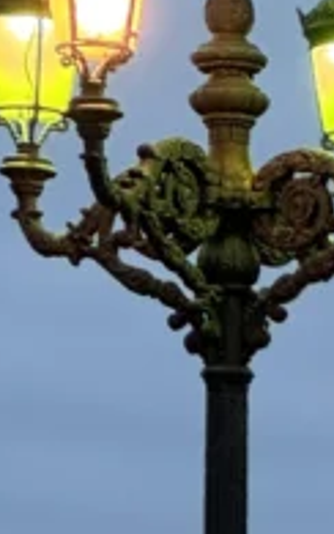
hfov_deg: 3.0
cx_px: 887
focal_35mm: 428
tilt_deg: +4.2
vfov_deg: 4.9
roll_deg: +0.1
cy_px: 863
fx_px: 6229
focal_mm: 9
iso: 200
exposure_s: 1/50
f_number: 2.8
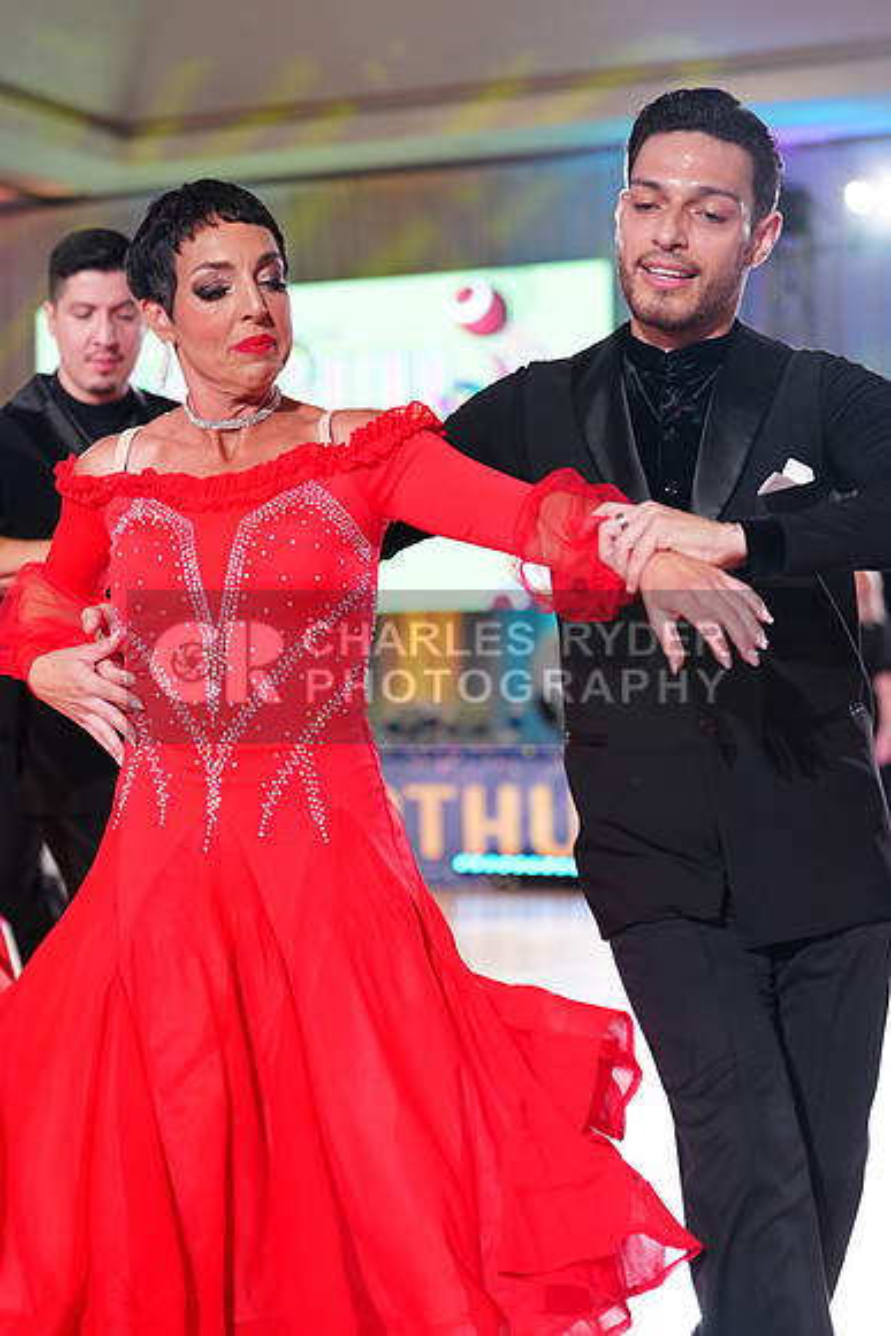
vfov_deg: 28.8
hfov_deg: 19.5
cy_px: 668
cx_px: 446
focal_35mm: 70
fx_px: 2597
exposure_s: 1/500
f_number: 2.8
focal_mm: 70
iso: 2000
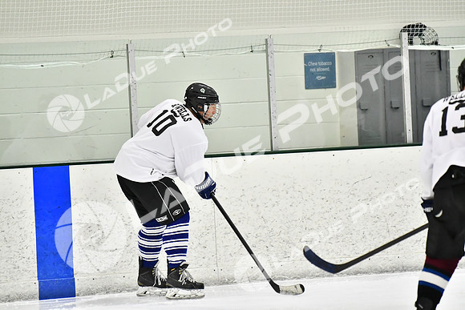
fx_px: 3682
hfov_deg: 7.2
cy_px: 155
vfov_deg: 4.8
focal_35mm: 285
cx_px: 232
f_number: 2.8
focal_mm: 190
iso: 5000
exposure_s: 1/1250
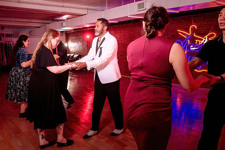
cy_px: 71
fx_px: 227
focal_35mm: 36
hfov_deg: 52.5
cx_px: 97
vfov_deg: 36.5
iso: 640
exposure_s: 1/200
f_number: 4
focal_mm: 32
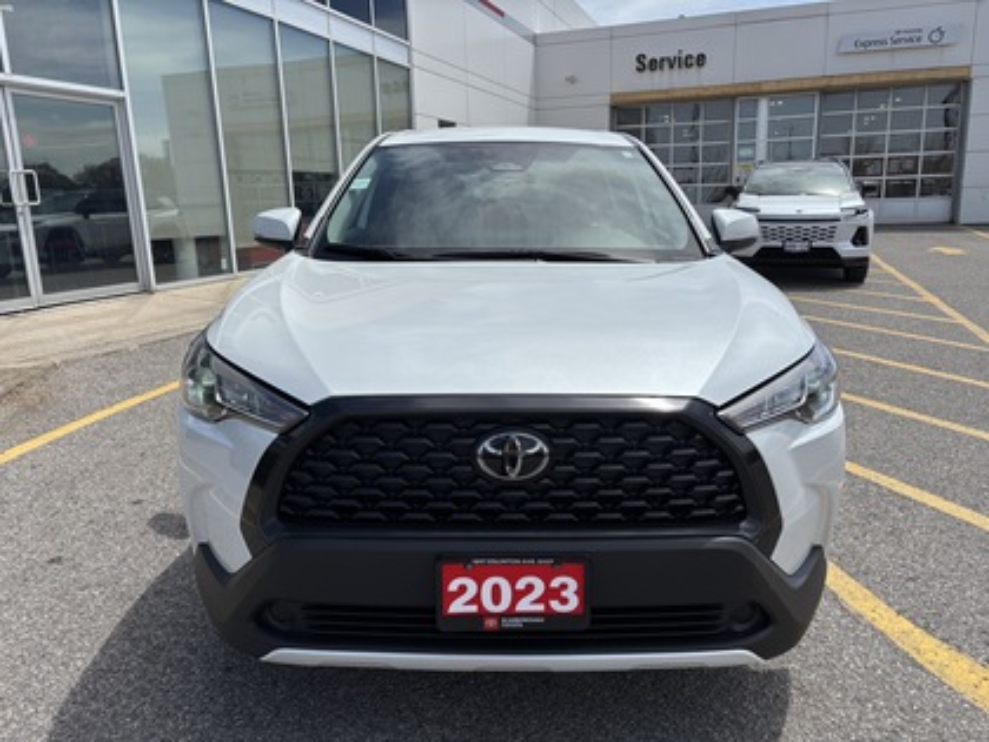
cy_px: 371
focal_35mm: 26
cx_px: 494
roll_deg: +1.4
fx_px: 743
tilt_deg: -12.5
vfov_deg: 53.1
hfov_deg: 67.3
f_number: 1.6
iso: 50
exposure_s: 1/5076
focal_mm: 5.96
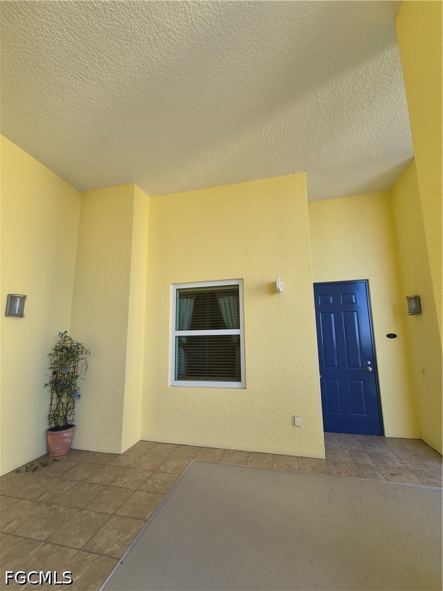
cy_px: 296
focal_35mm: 13
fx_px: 222
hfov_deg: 89.9
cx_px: 222
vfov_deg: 106.2
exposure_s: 1/359
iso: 100
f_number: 2.2
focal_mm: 1.74
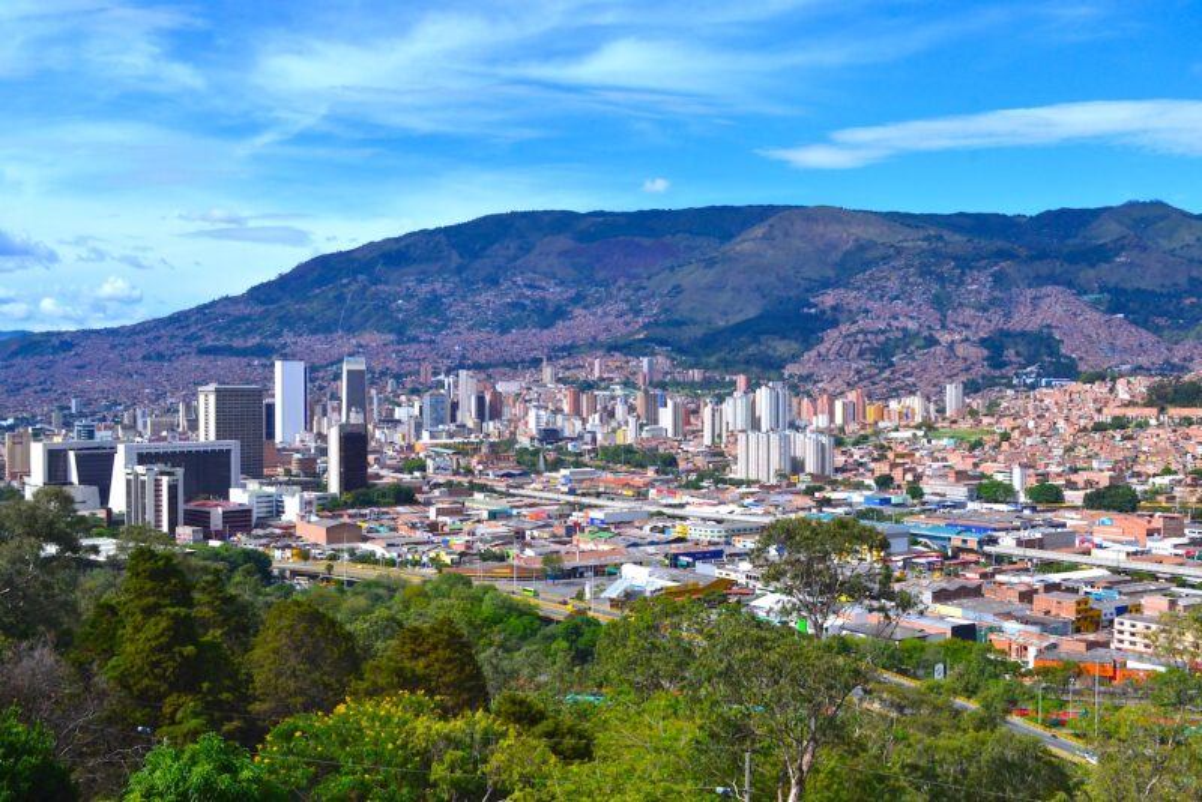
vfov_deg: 34.2
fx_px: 1303
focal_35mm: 39
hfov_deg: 49.5
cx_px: 601
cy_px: 401
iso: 400
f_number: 11
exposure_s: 1/400
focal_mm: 26
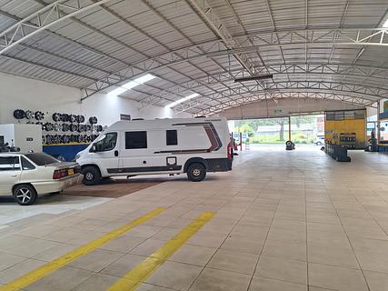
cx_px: 194
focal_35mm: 23
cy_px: 146
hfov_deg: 73.9
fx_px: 258
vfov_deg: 58.9
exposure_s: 1/142
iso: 40
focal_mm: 5.54
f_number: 1.8
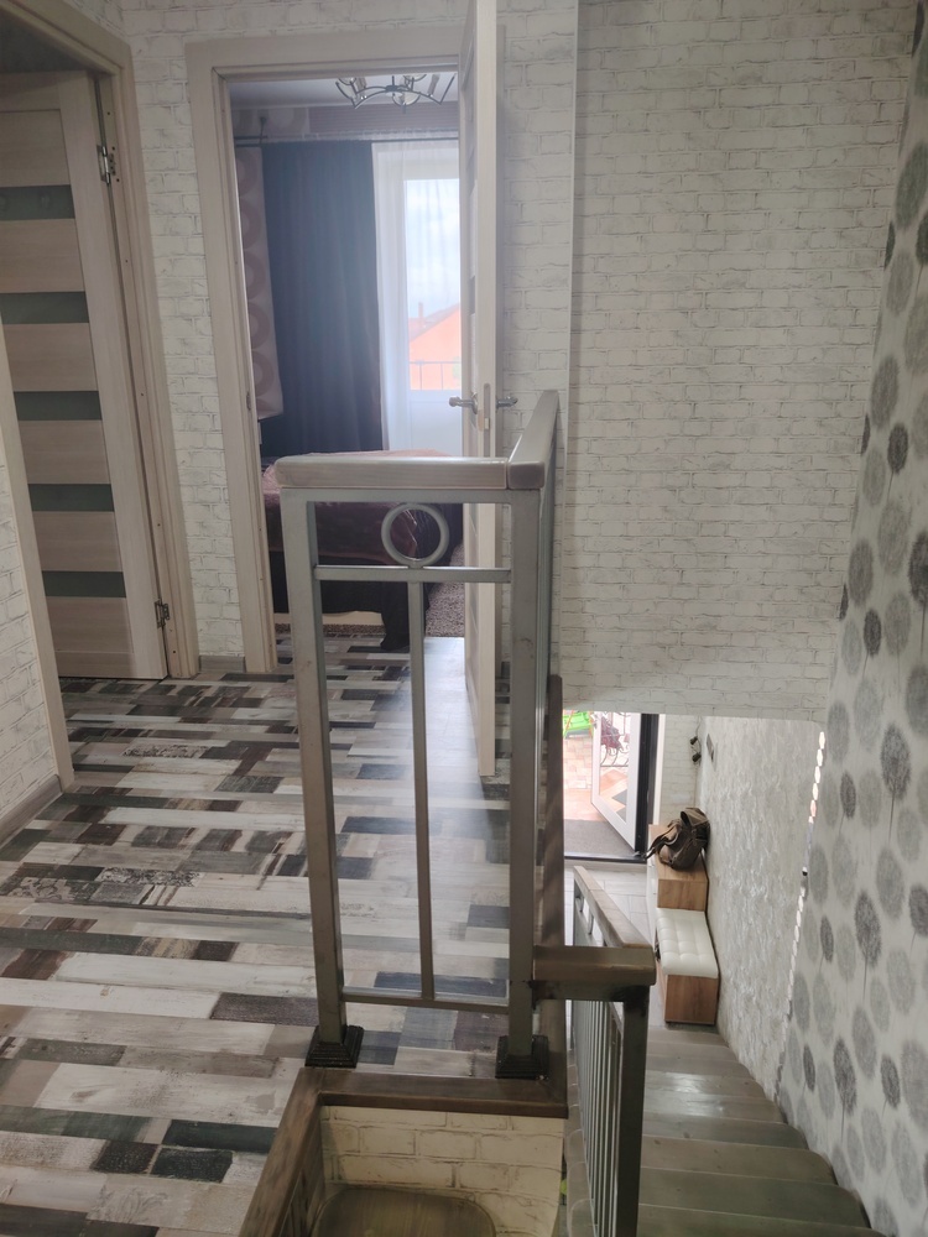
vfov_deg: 71.6
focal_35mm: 24
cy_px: 618
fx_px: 858
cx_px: 464
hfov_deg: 56.8
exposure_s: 1/33.3
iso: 356
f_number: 1.75
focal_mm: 5.25
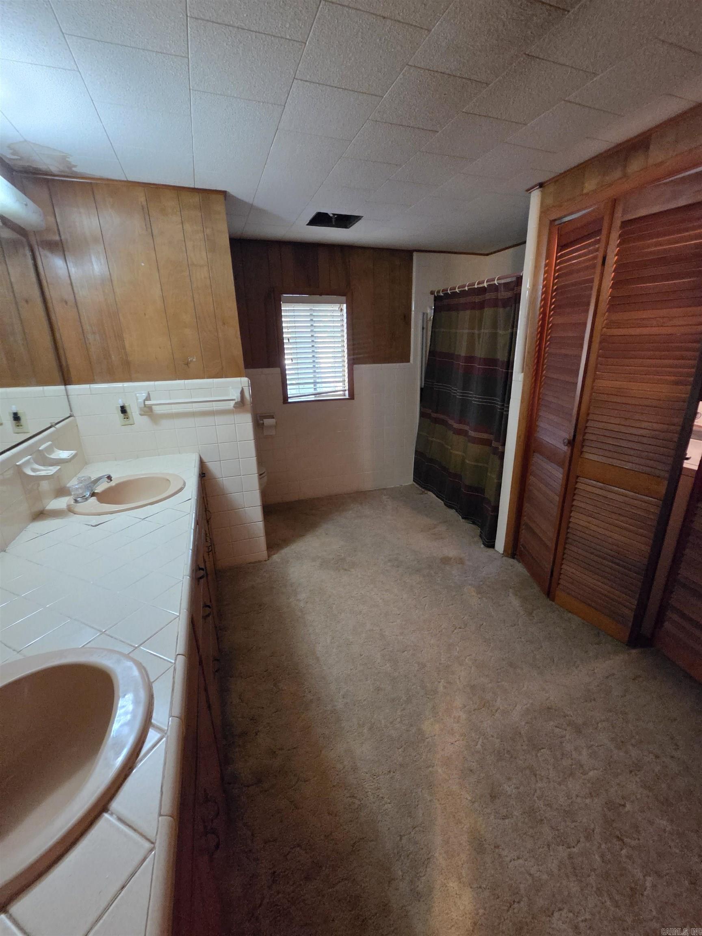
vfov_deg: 106.2
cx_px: 351
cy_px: 468
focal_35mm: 13
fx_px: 352
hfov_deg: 89.9
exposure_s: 1/40
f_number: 2.2
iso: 1250
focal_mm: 2.2
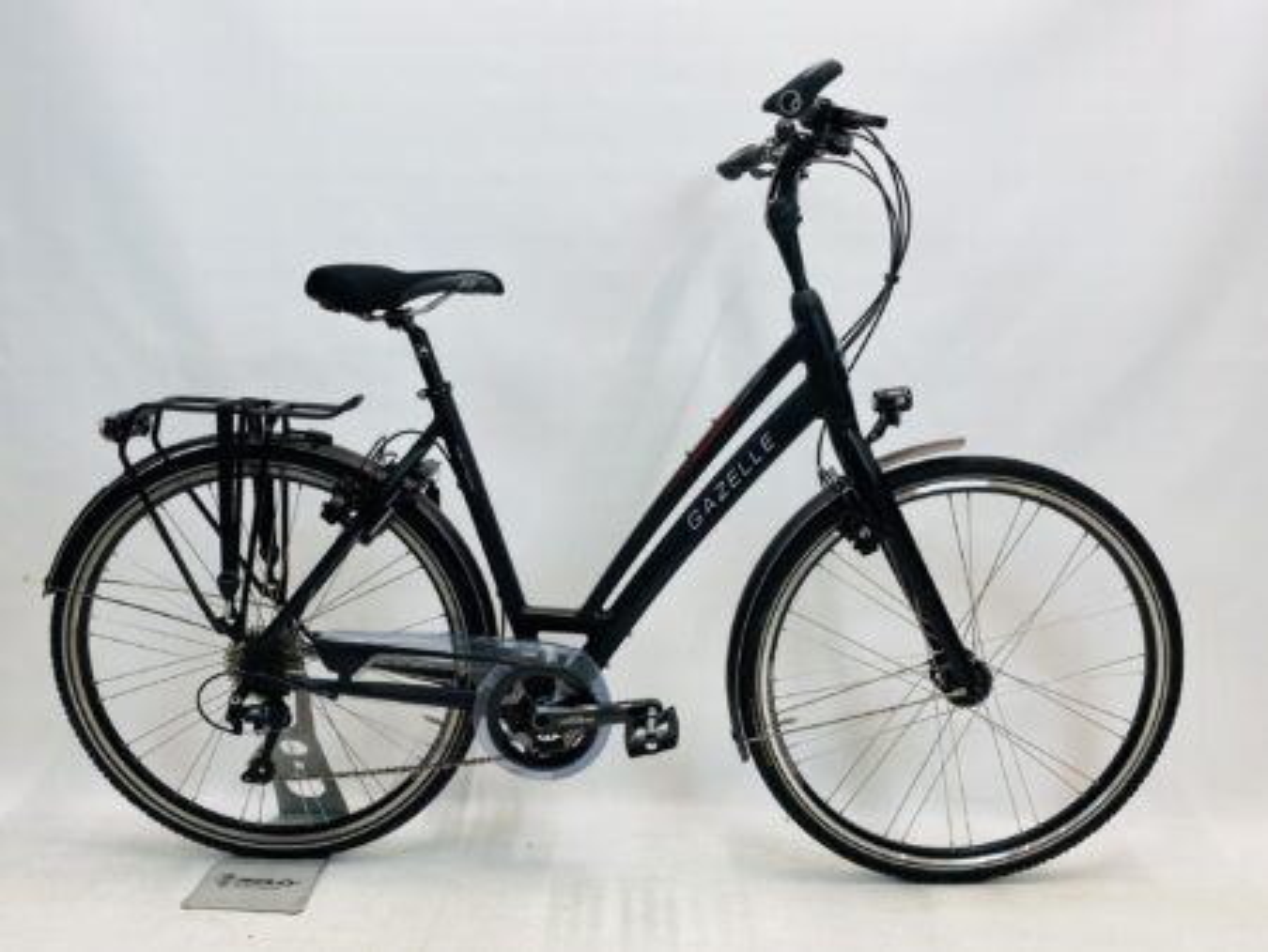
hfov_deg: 67.3
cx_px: 634
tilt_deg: -7.7
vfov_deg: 53.1
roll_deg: -0.5
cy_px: 476
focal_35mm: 26
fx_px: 953
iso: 50
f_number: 1.8
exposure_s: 1/100
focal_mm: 4.25
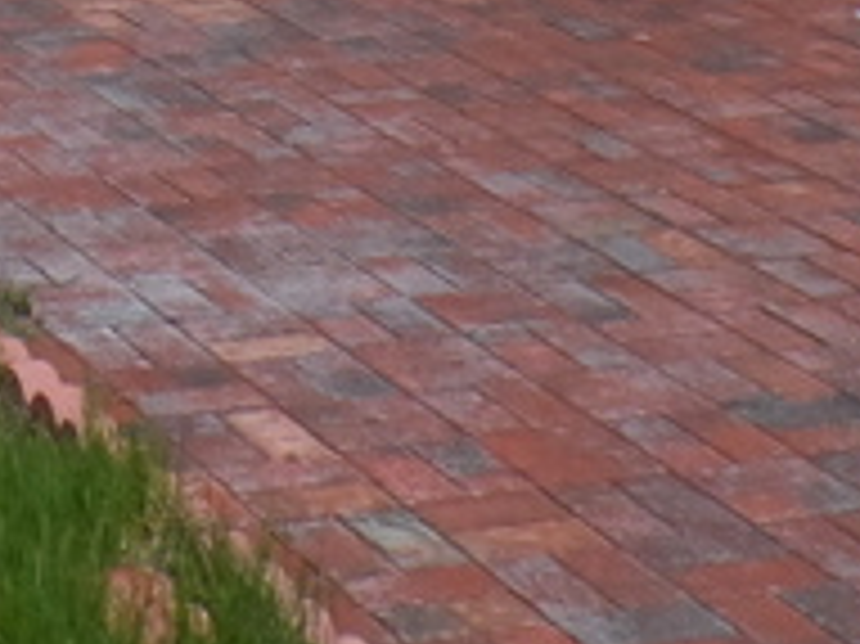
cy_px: -1004
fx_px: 3203
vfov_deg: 9.8
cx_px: -261
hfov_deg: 14.6
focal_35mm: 129
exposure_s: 1/1000
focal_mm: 4
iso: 80
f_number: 4.5
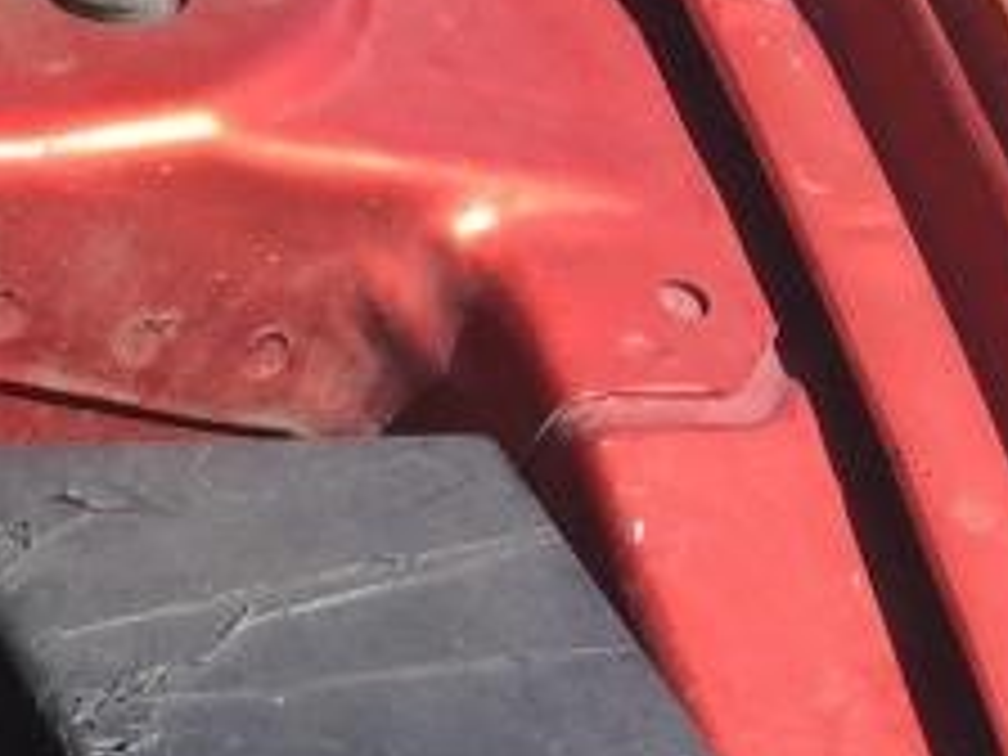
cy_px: 1454
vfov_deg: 8.5
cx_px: -1660
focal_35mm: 166
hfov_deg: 9.9
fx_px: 4834
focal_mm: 4.15
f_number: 2.2
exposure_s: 1/1368
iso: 32
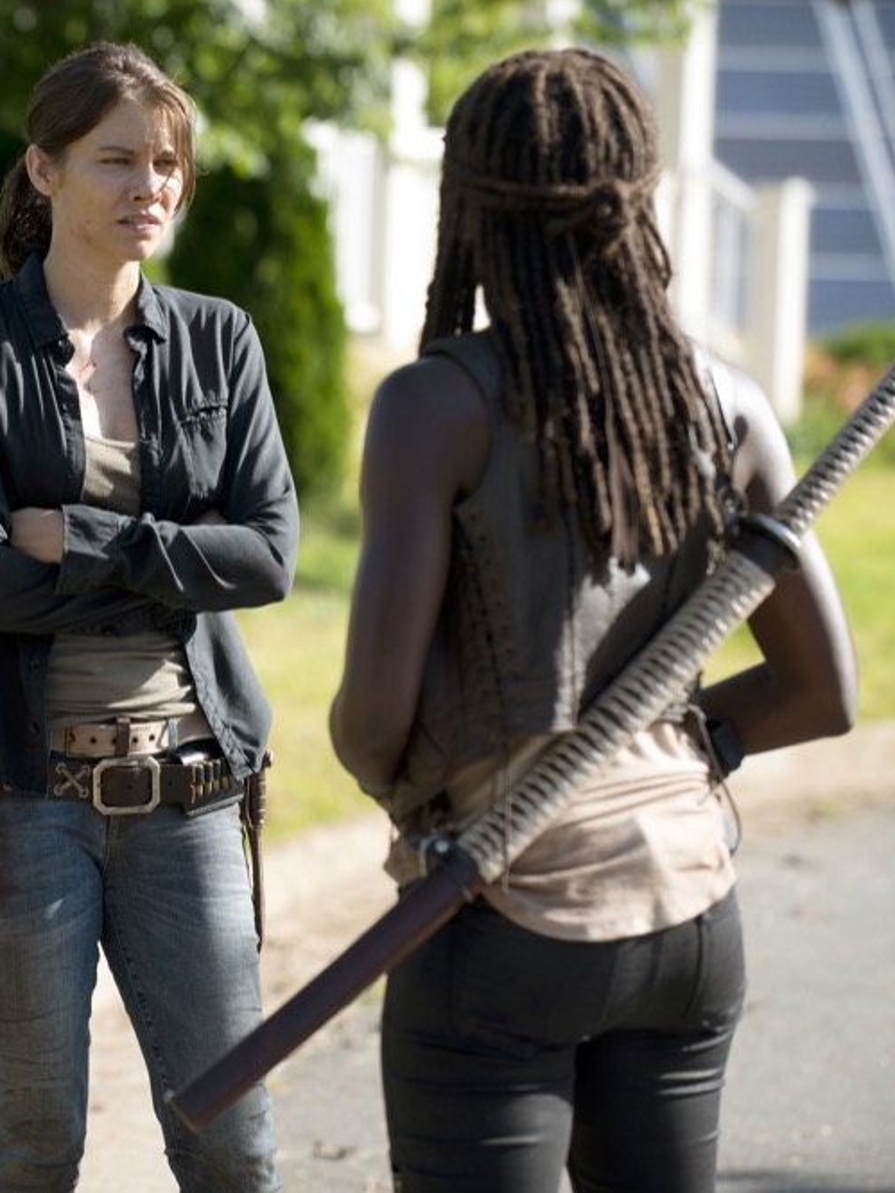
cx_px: 90
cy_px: 596
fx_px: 6479
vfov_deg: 10.5
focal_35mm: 188
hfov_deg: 7.9
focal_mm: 130
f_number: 3.5
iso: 200
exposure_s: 1/1000
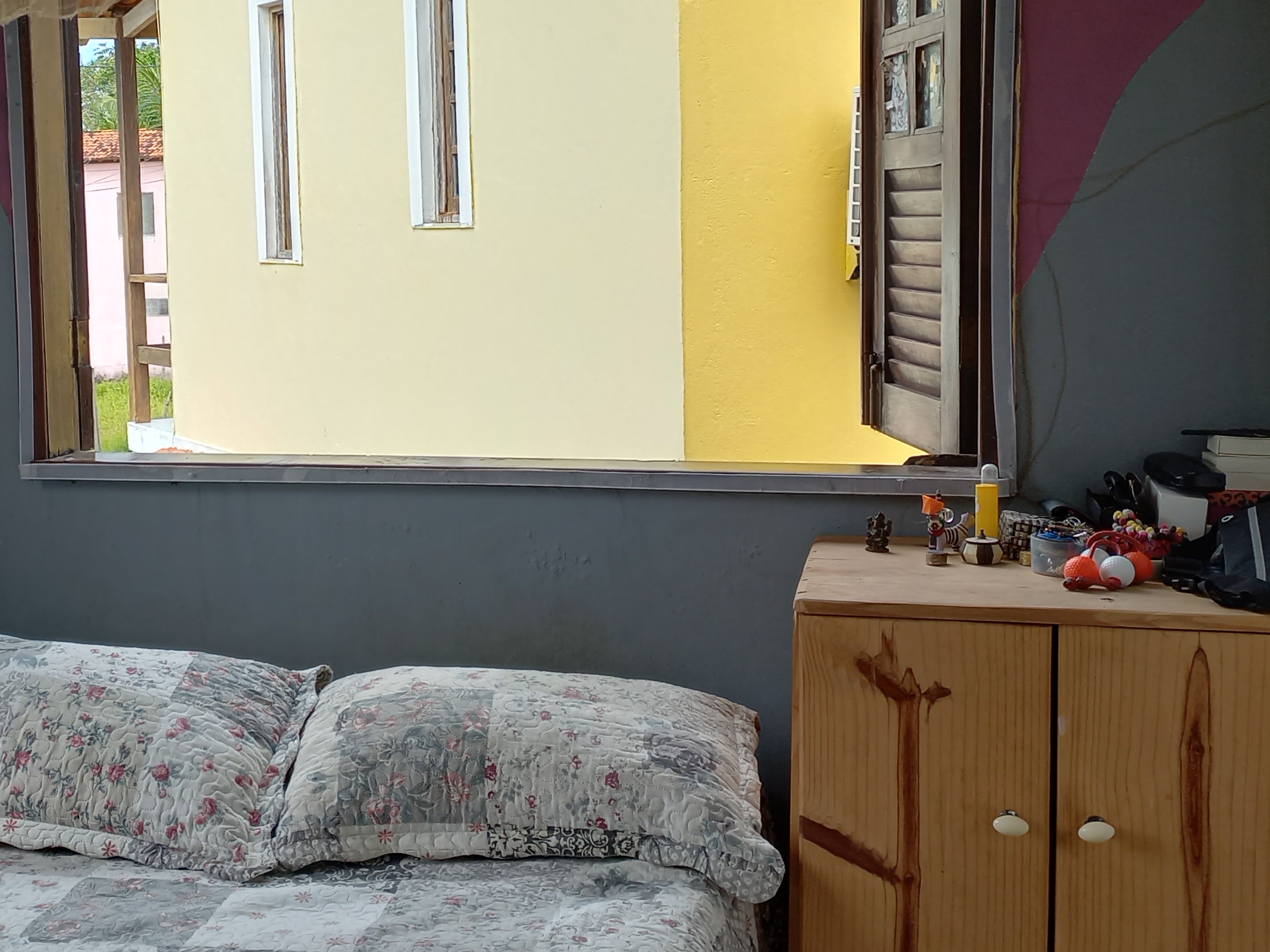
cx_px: 334
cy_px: 375
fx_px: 1908
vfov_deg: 28.0
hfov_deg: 36.1
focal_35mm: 52
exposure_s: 1/168
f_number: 1.8
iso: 25
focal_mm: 4.6
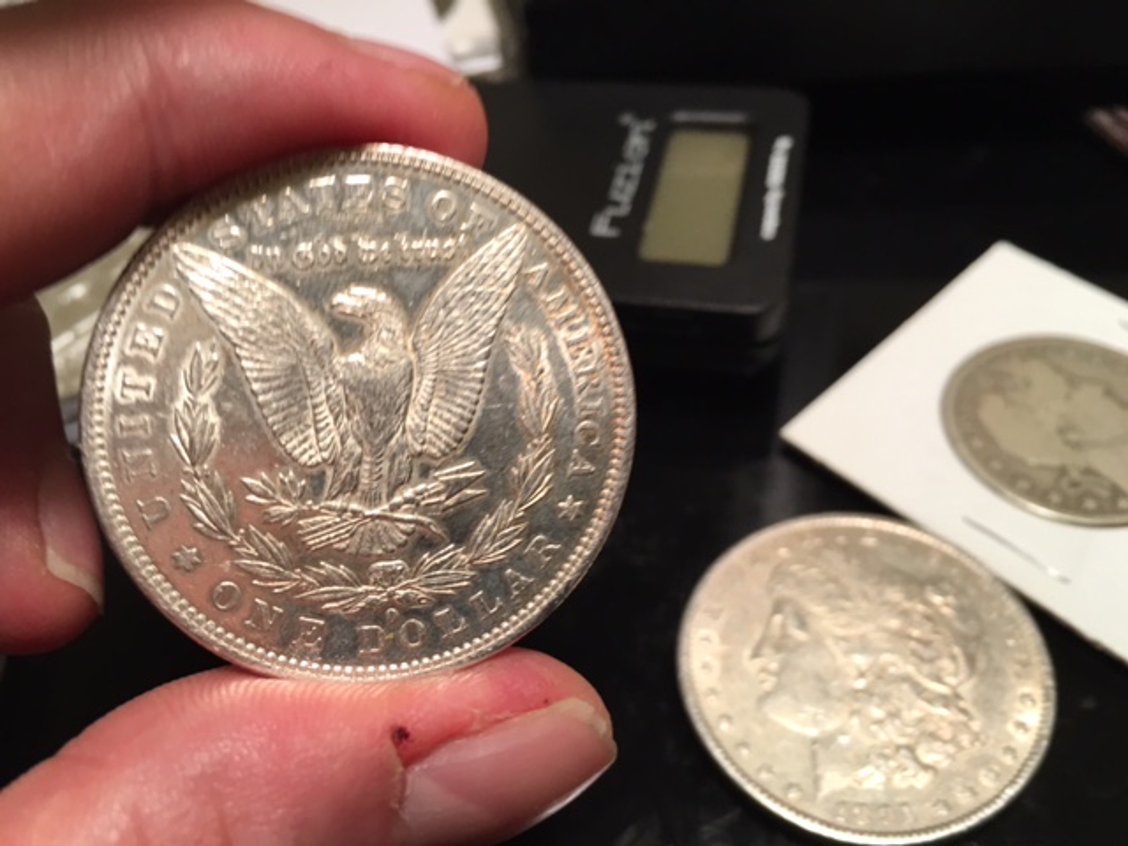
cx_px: 564
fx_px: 945
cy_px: 423
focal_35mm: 29
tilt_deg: -46.4
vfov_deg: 48.2
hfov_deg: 61.7
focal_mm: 4.15
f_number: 2.2
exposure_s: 1/15
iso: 25
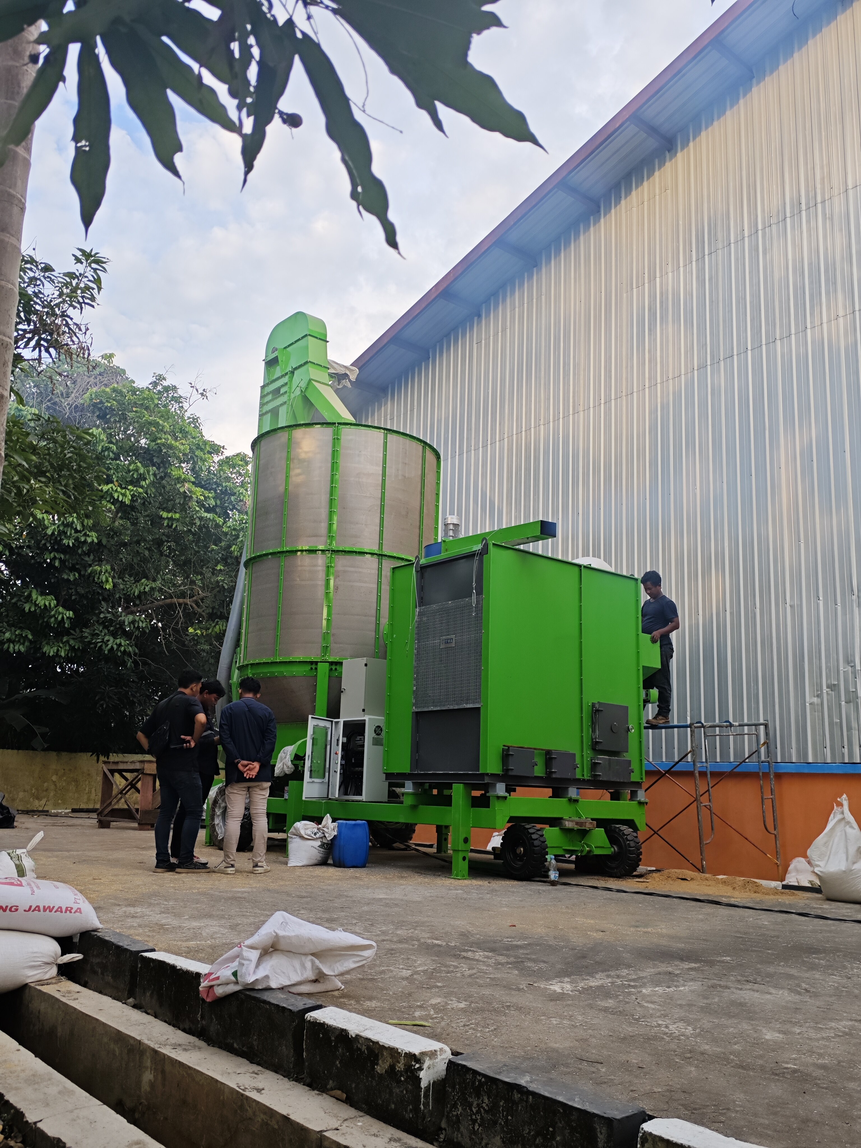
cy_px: 574
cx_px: 430
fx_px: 962
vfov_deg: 61.7
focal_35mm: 29
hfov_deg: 48.2
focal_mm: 5.84
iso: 50
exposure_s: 1/535
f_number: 1.6
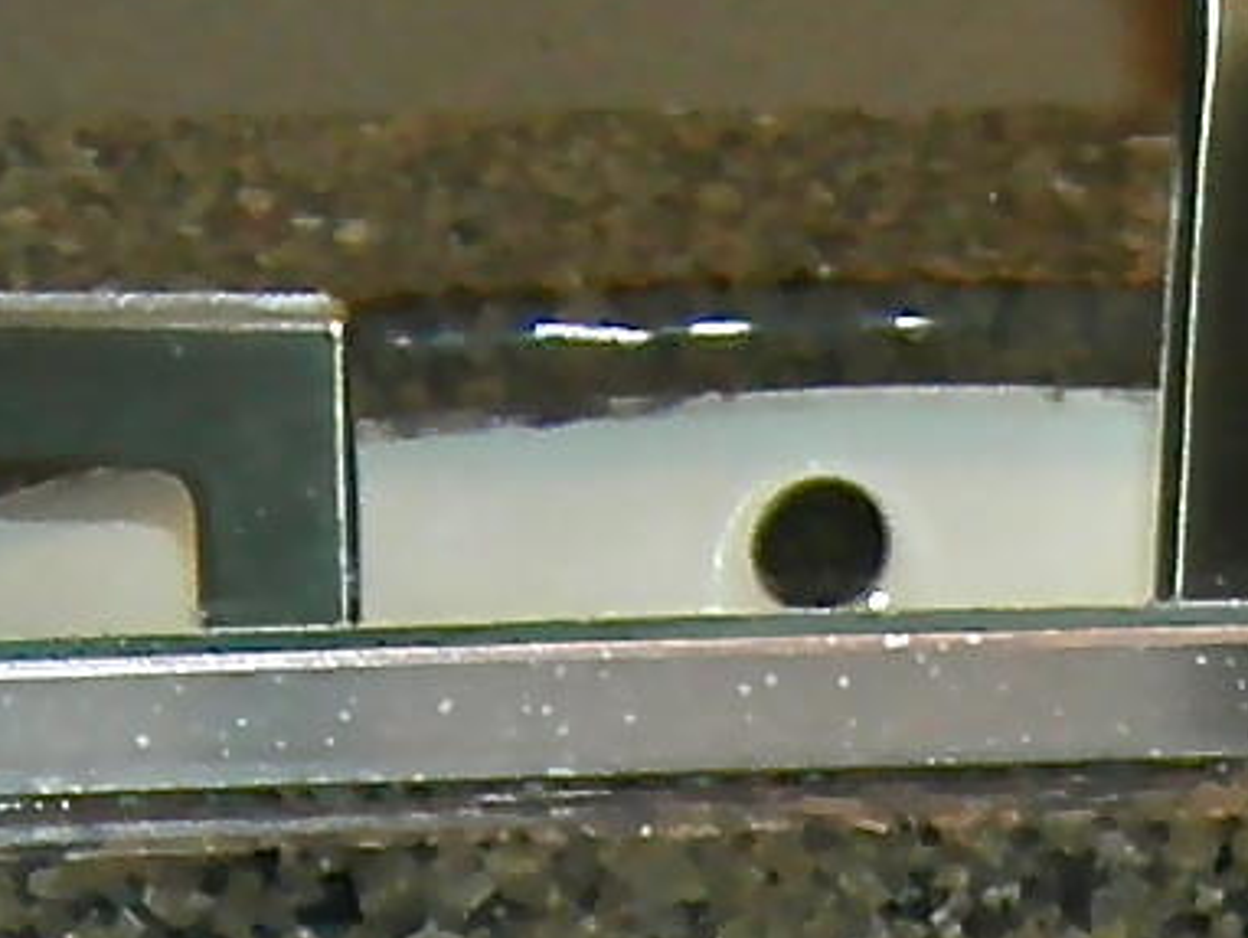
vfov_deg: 5.9
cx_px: 2110
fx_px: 8802
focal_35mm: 244
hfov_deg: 7.9
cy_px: 2036
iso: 64
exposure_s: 1/60.1
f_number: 2.7
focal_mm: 7.5
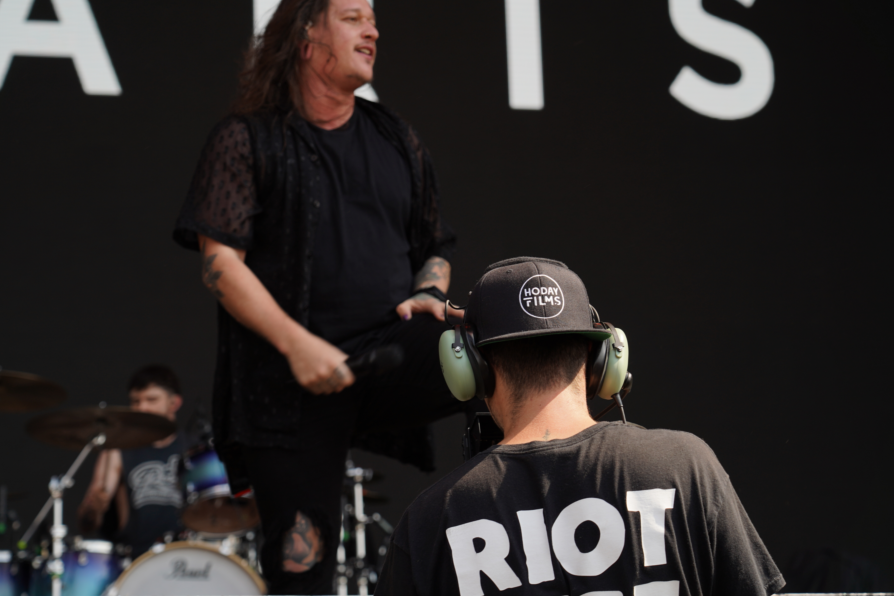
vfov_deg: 12.3
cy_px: 296
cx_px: 436
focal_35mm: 111
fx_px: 2756
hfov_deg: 18.4
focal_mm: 105
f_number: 6.3
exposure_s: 1/320
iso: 100
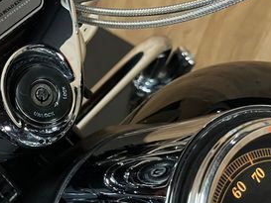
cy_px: 38
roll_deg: -2.9
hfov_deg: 29.3
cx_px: -9
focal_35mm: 61
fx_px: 478
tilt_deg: -38.5
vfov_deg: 23.7
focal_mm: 5.1
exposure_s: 1/25
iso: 640
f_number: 1.6
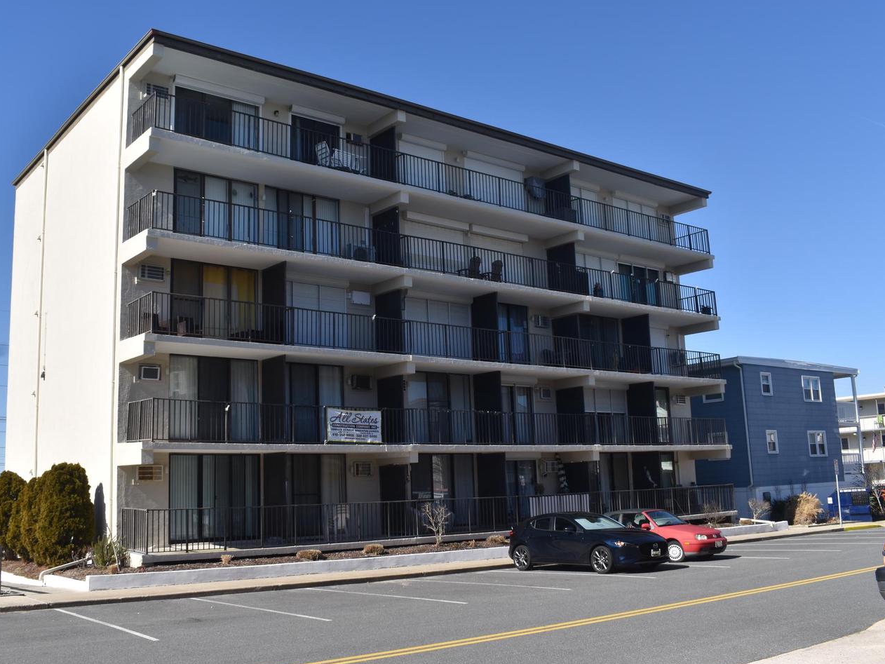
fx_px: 883
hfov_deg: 53.1
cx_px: 389
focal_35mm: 35
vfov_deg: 41.2
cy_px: 334
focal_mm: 21
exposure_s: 1/200
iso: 100
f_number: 11
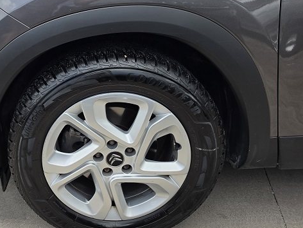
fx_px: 341
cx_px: 66
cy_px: 72
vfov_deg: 36.4
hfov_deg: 45.7
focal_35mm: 39
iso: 64
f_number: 1.4
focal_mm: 6.5
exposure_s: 1/4887
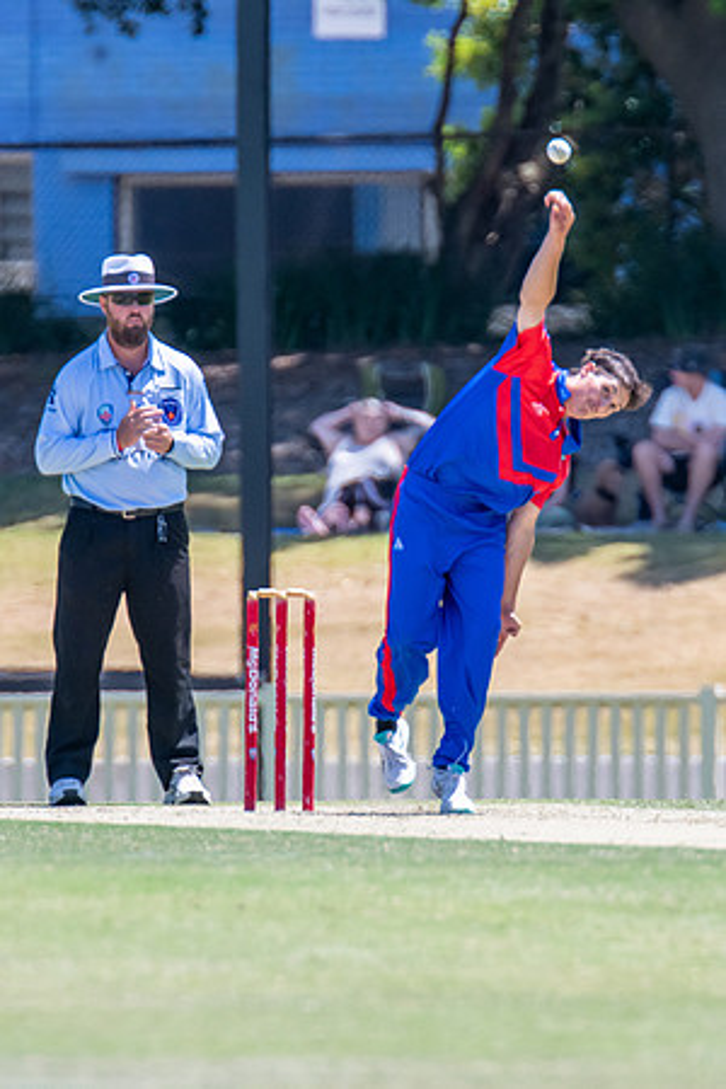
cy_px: 506
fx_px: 31969
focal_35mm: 1057
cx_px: 354
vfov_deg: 2.0
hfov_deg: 1.3
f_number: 5.6
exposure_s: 1/2000
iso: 800
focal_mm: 600
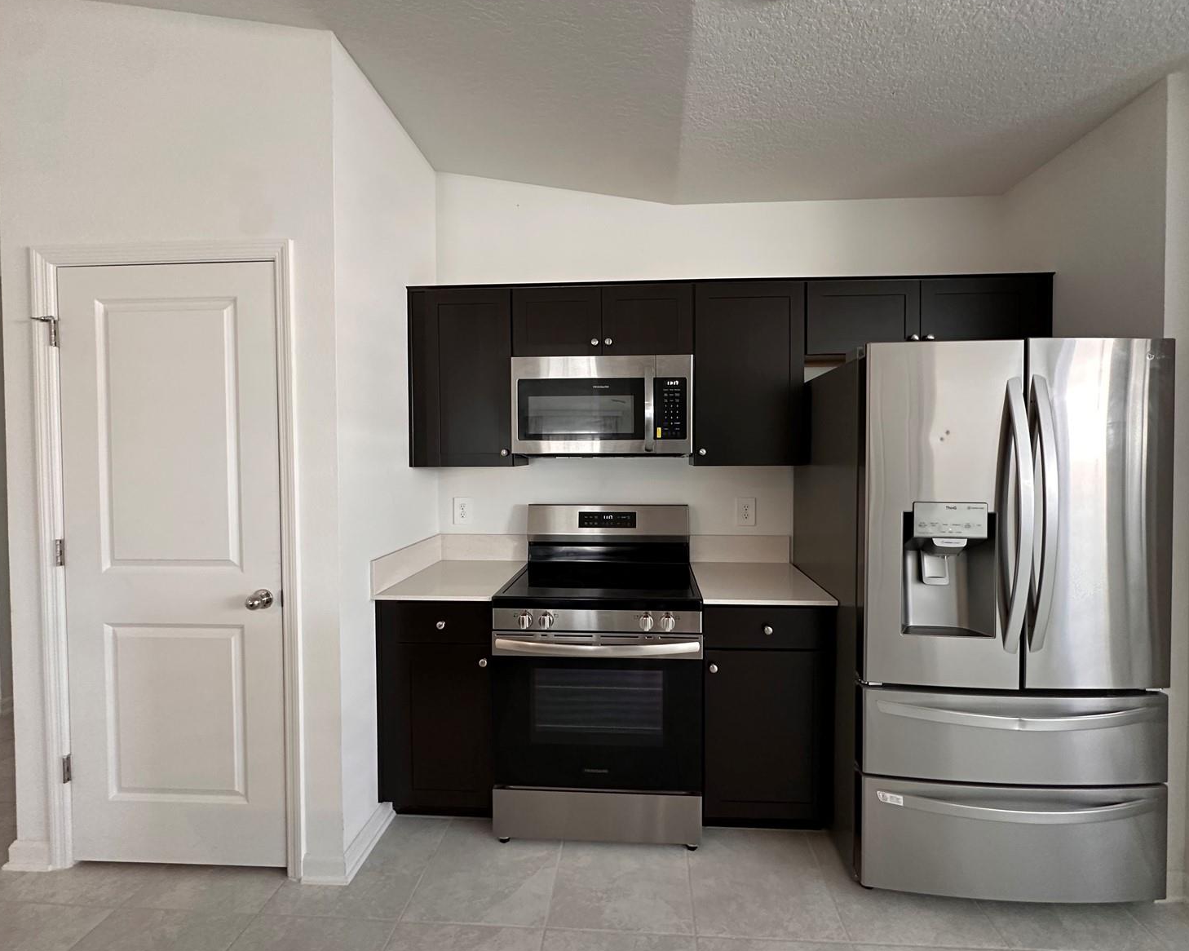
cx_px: 617
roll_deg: +0.1
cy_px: 465
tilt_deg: -0.7
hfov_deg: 96.8
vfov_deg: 84.0
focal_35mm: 15
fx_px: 528
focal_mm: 2.22
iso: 320
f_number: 2.2
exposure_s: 1/60
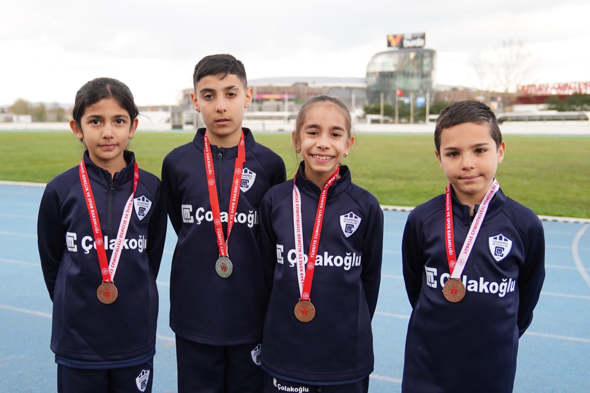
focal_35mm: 45
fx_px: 737
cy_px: 196
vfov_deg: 29.9
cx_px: 295
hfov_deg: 43.6
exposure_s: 1/640
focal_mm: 30
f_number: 2.8
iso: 500
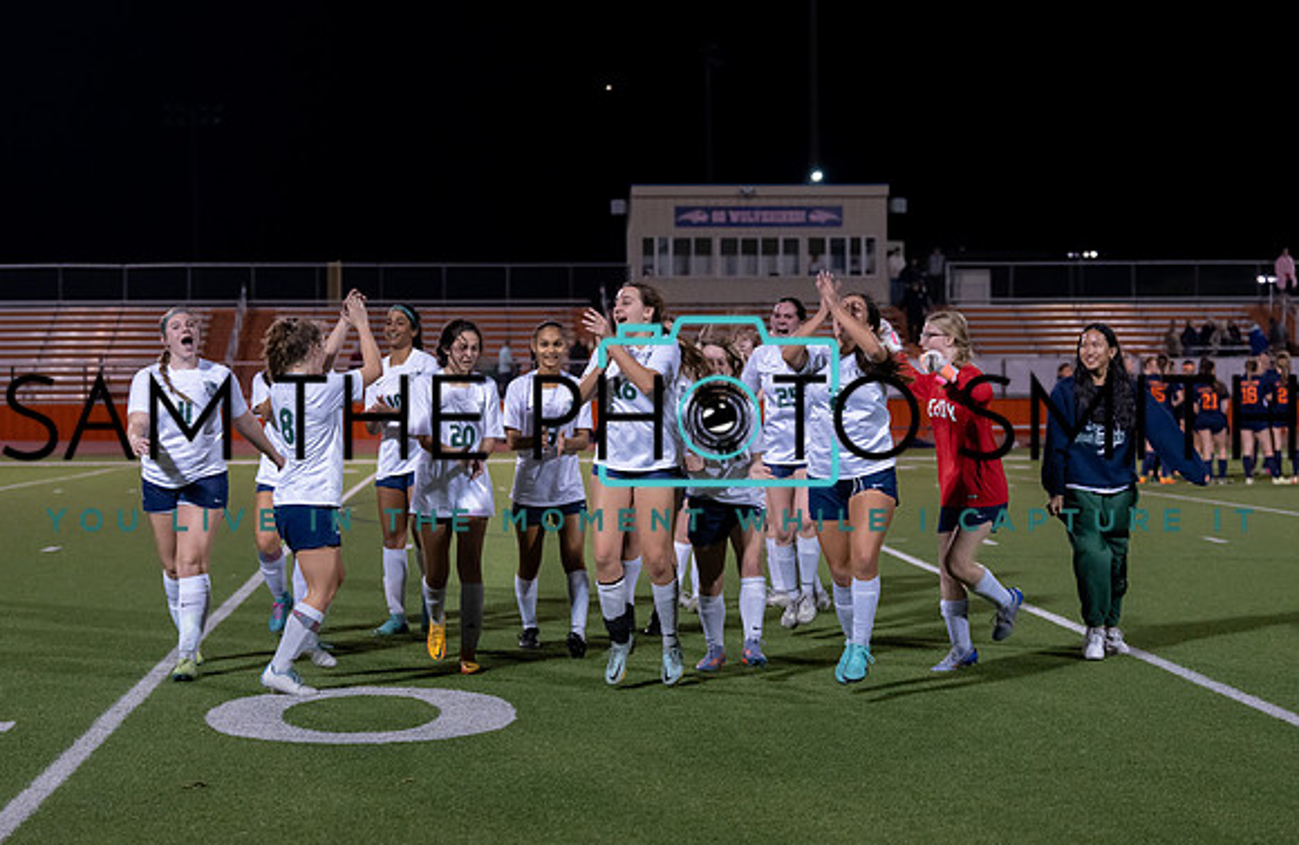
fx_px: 2660
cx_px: 615
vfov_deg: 18.0
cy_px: 457
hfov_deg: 27.4
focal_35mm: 74
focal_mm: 70
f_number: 3.5
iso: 3200
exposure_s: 1/320
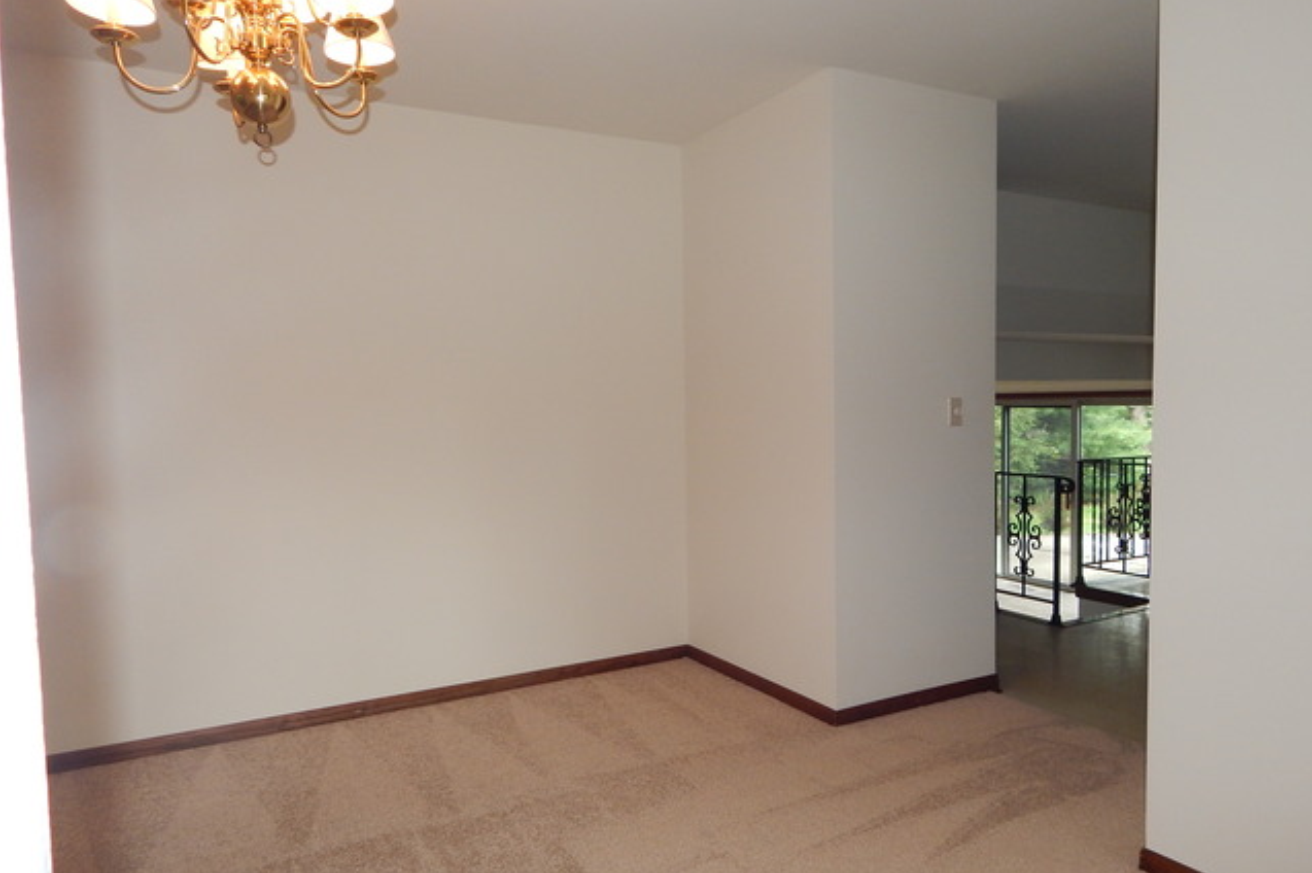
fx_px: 838
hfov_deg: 76.1
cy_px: 461
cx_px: 657
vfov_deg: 55.0
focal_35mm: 23
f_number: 3
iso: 220
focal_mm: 4
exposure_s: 1/30
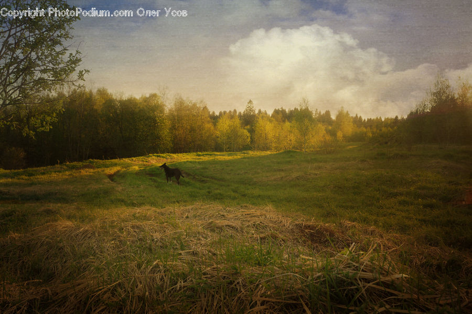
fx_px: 393
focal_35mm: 30
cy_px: 157
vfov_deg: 43.6
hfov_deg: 62.0
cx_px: 236
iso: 100
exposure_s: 1/100
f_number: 9
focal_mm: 20
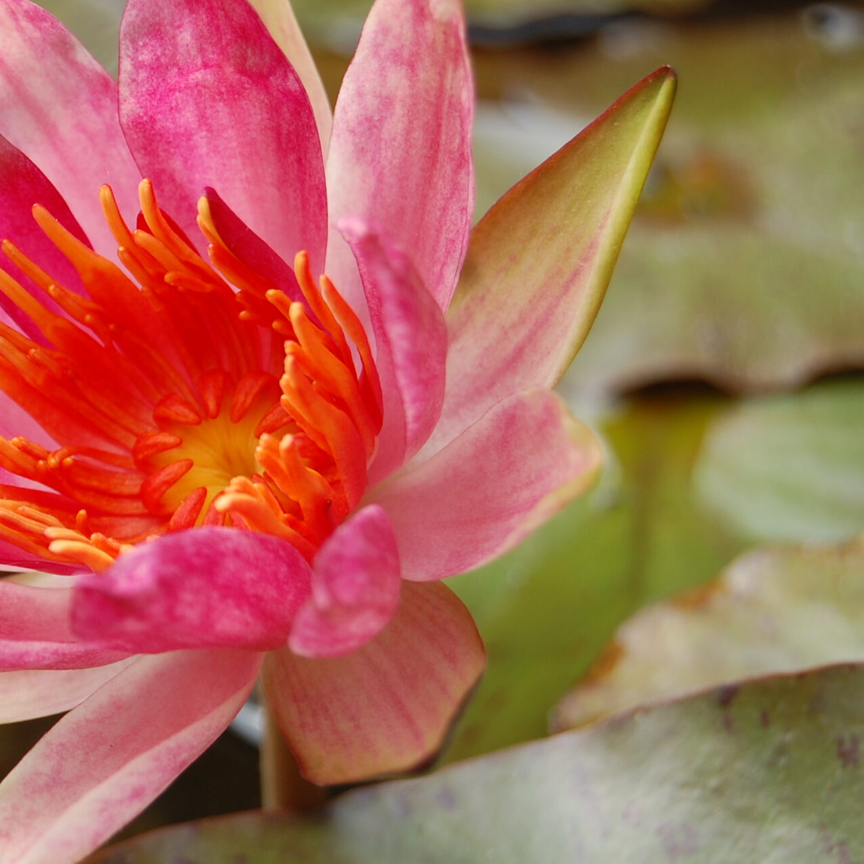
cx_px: 109
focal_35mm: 140
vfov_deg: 12.5
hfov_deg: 12.4
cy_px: 368
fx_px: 3949
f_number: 7.1
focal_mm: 55
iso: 200
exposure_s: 1/200
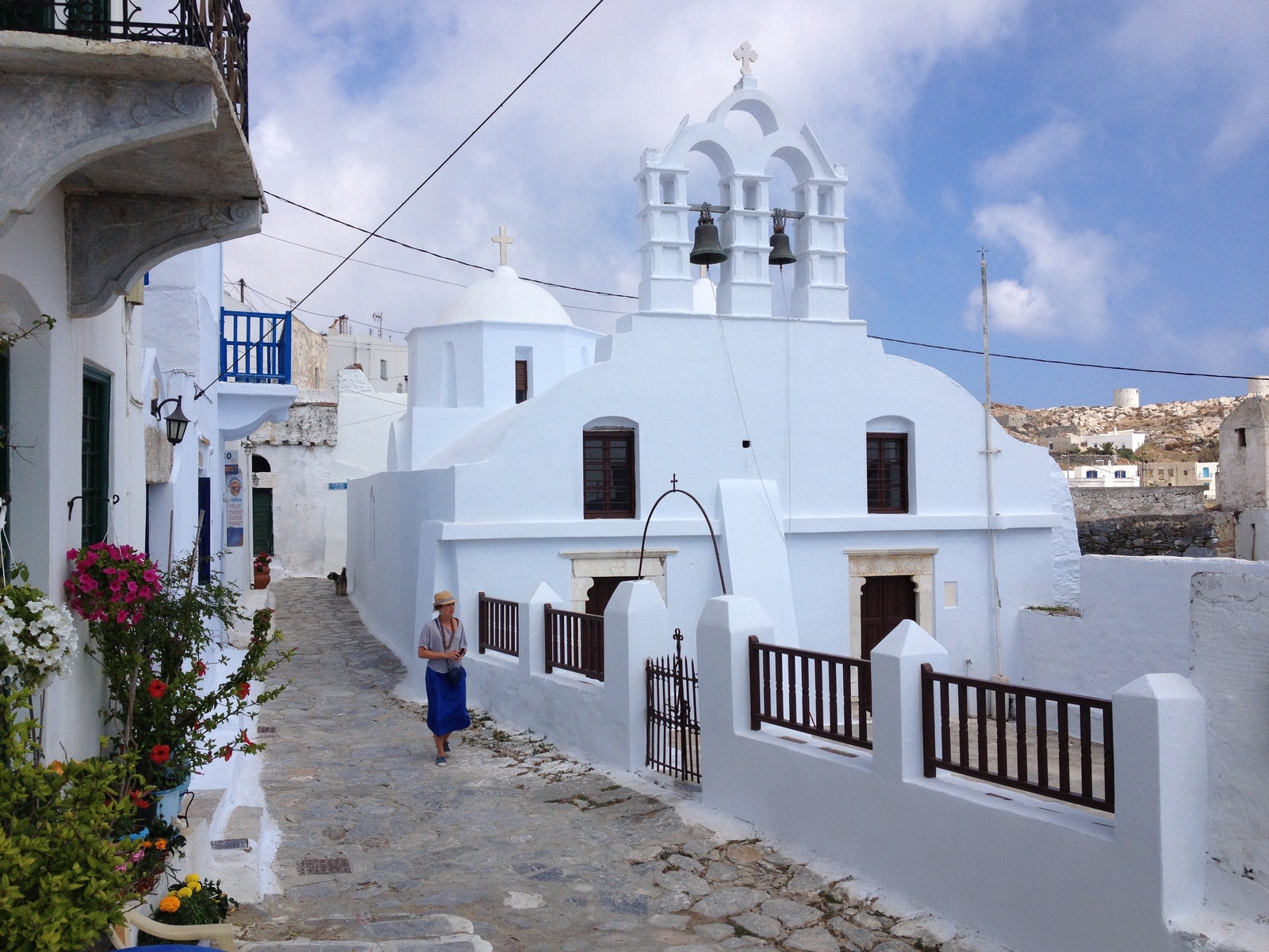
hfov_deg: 52.6
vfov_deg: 40.7
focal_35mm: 35
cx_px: 634
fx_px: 1283
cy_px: 476
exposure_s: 1/2513
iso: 50
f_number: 2.4
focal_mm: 4.28
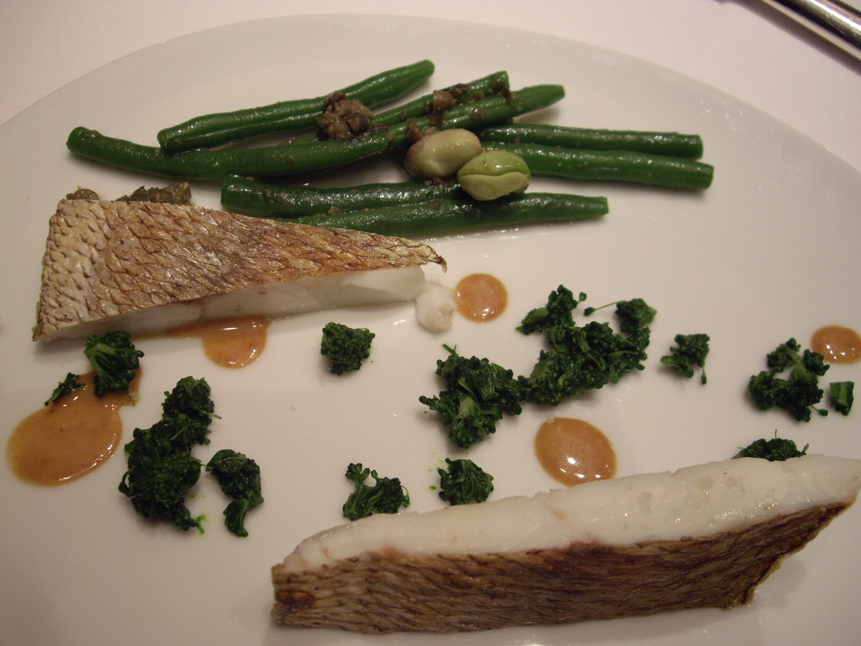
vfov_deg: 37.7
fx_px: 945
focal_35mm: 38
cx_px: 430
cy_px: 323
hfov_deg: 49.0
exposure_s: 1/30
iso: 200
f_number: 2.8
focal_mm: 7.9
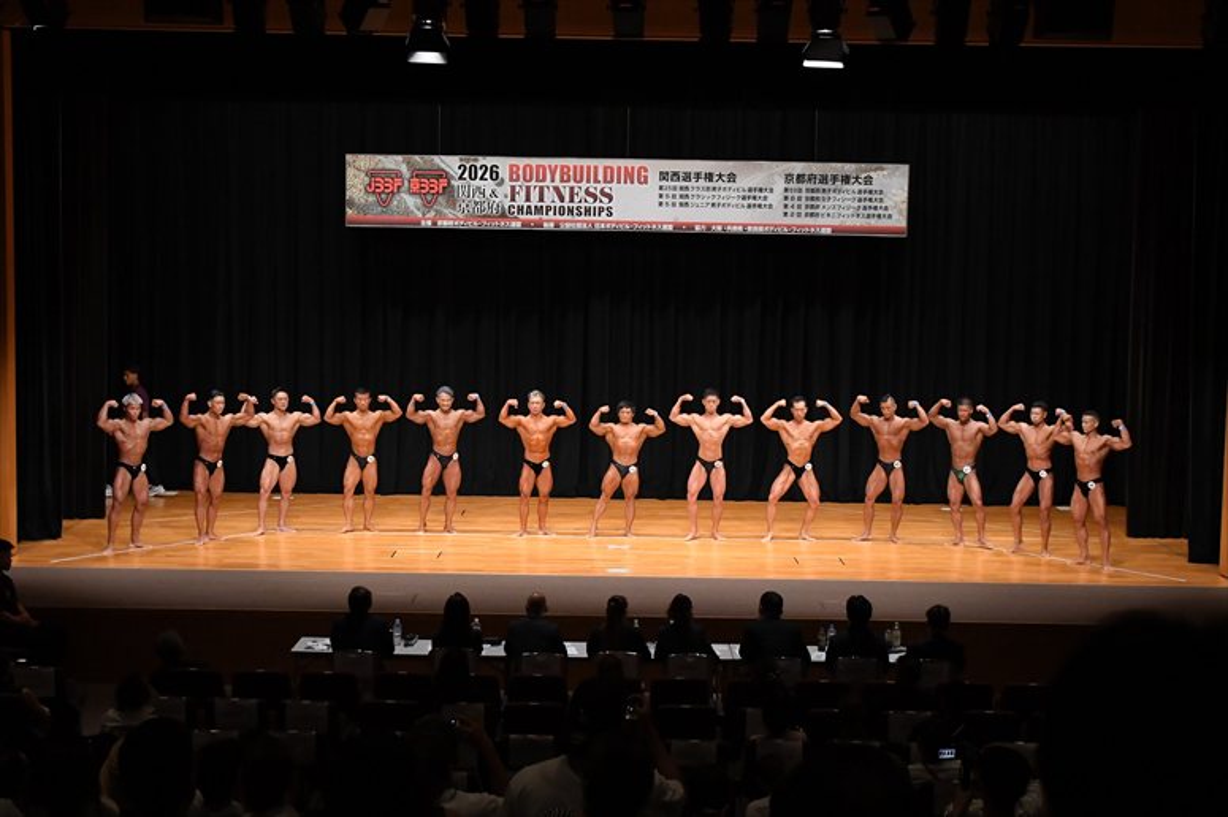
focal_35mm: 57
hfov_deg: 35.1
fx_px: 1943
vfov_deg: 23.8
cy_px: 408
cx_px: 614
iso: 4000
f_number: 5.6
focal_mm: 38
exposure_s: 1/400
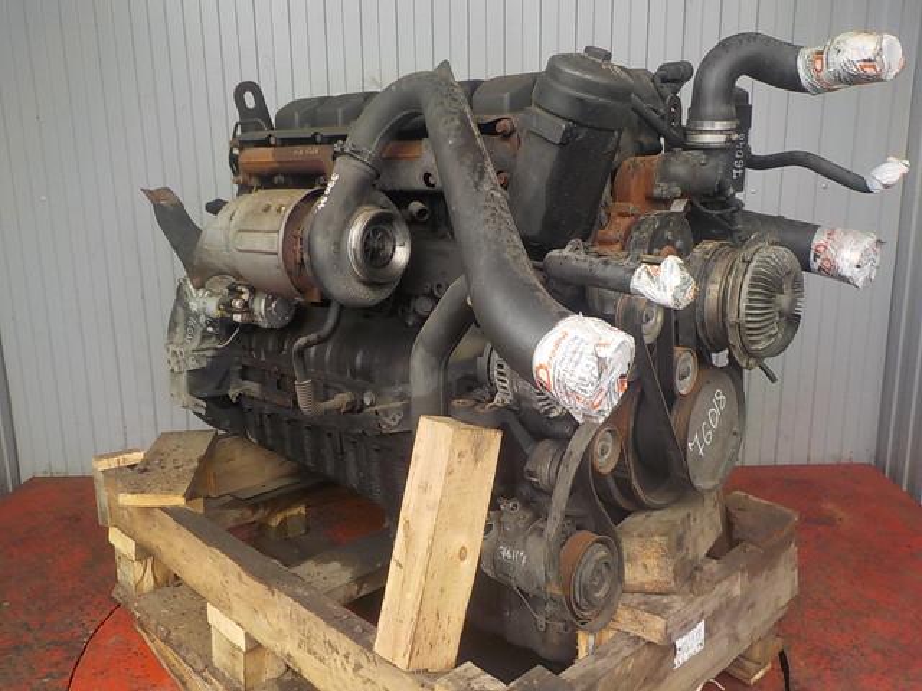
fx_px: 799
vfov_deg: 46.8
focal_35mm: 30
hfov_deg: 60.0
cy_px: 346
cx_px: 461
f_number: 3.3
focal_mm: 4.1
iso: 125
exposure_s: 1/50
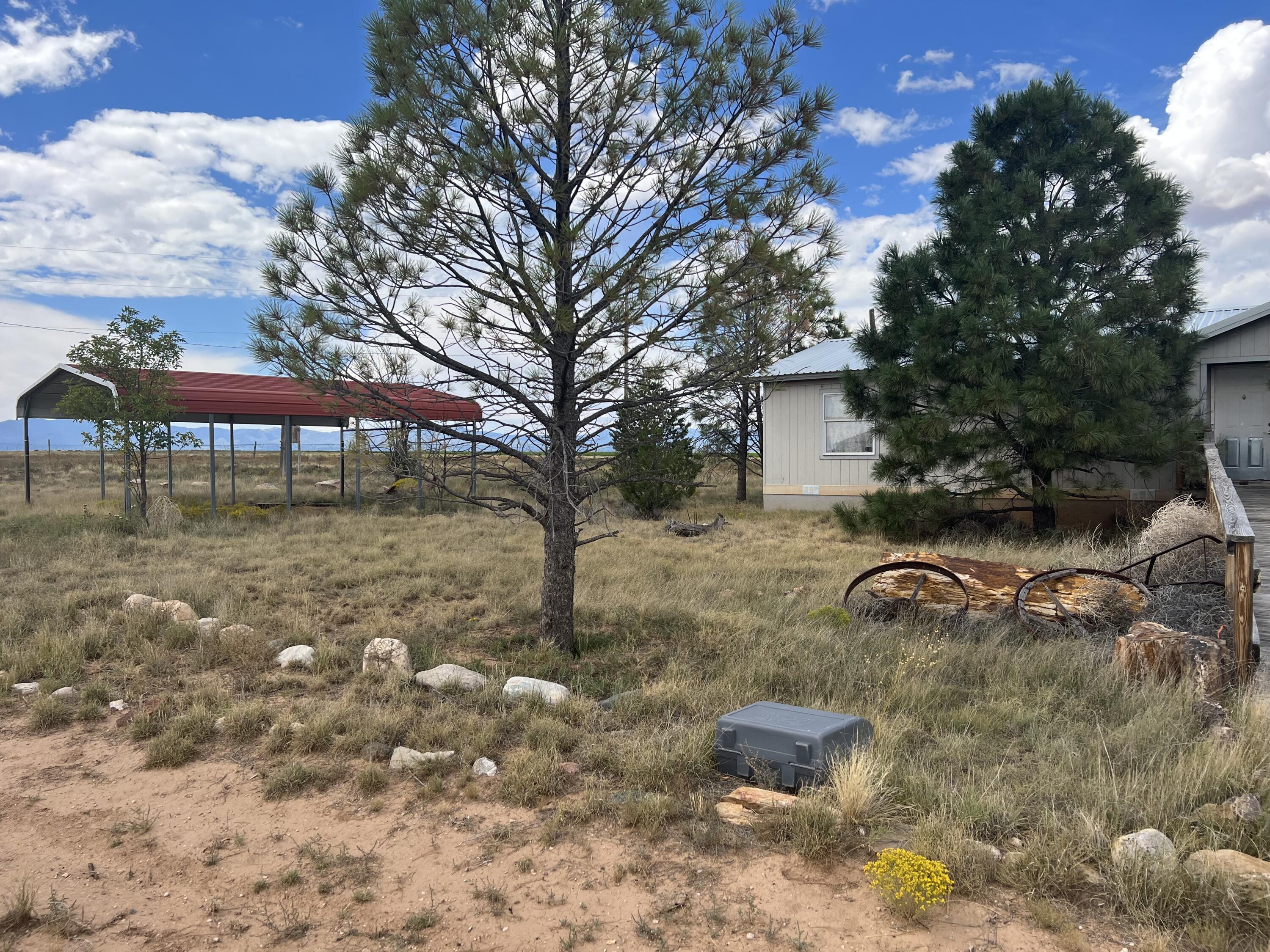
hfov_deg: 67.3
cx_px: 635
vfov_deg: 53.1
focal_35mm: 26
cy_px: 476
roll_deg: +0.8
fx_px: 954
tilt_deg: -1.6
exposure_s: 1/2915
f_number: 1.5
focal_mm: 5.7
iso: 50
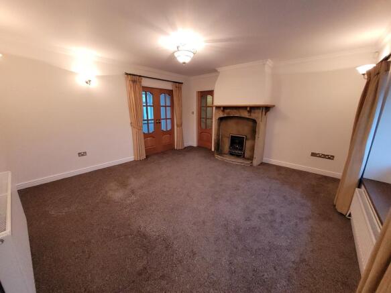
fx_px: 147
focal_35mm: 13
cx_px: 196
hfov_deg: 106.2
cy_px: 146
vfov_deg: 89.9
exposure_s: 1/50
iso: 250
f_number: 2.2
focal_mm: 1.74
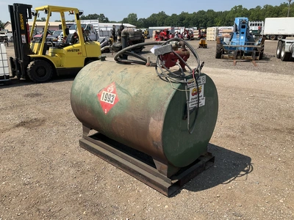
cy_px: 110
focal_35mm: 29
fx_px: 246
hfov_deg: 61.7
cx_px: 147
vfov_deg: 48.2
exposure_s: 1/1412
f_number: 1.8
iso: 25
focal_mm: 3
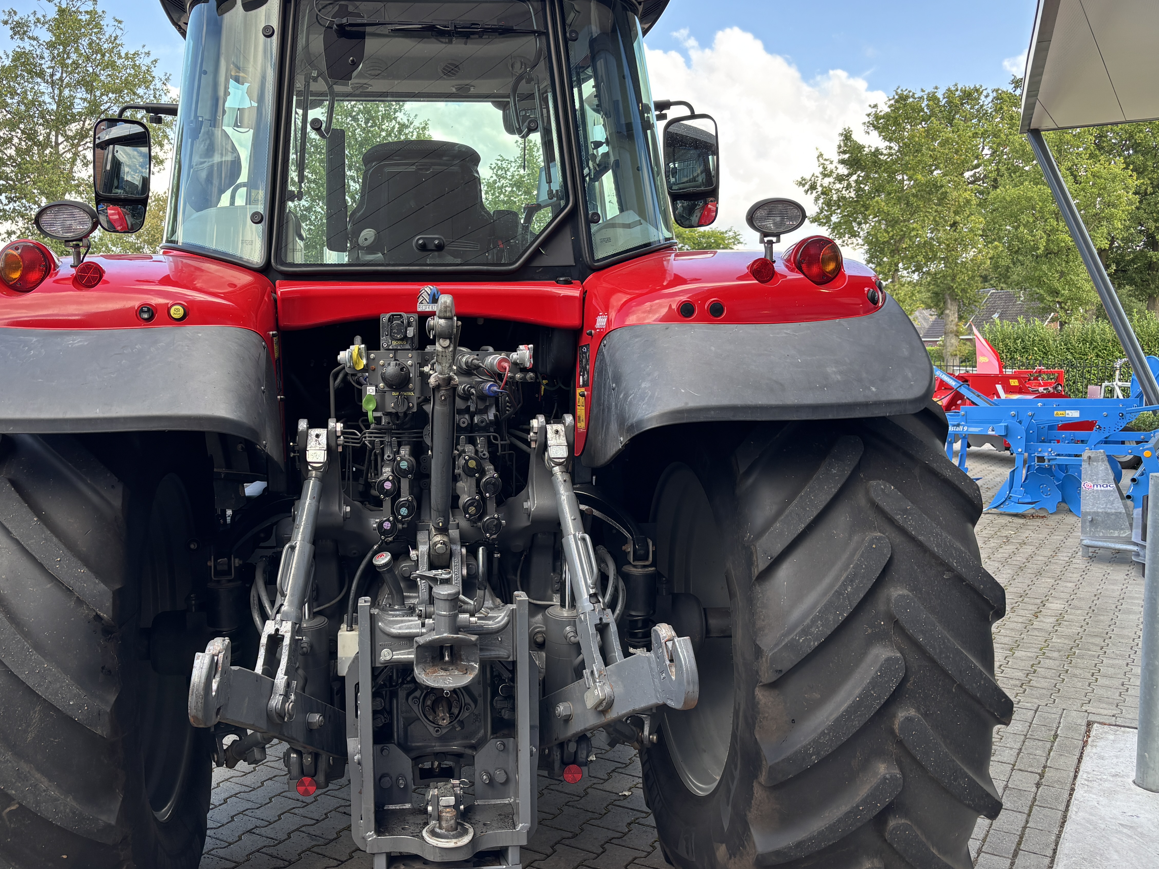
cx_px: 475
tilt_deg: -3.5
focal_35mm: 33
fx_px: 1105
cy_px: 415
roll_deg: +0.3
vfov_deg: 42.9
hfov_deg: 55.0
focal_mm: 5.96
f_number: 1.6
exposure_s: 1/181
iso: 40
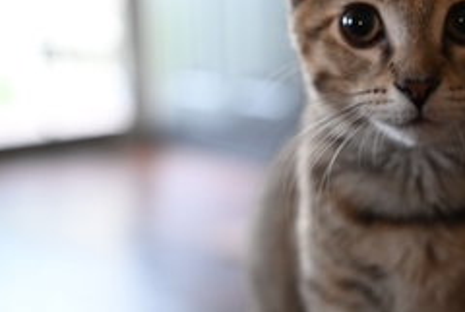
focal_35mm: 79
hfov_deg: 24.7
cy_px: 118
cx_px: 437
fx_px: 1022
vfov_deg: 17.3
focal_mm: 38
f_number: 2.8
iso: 2200
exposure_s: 1/40
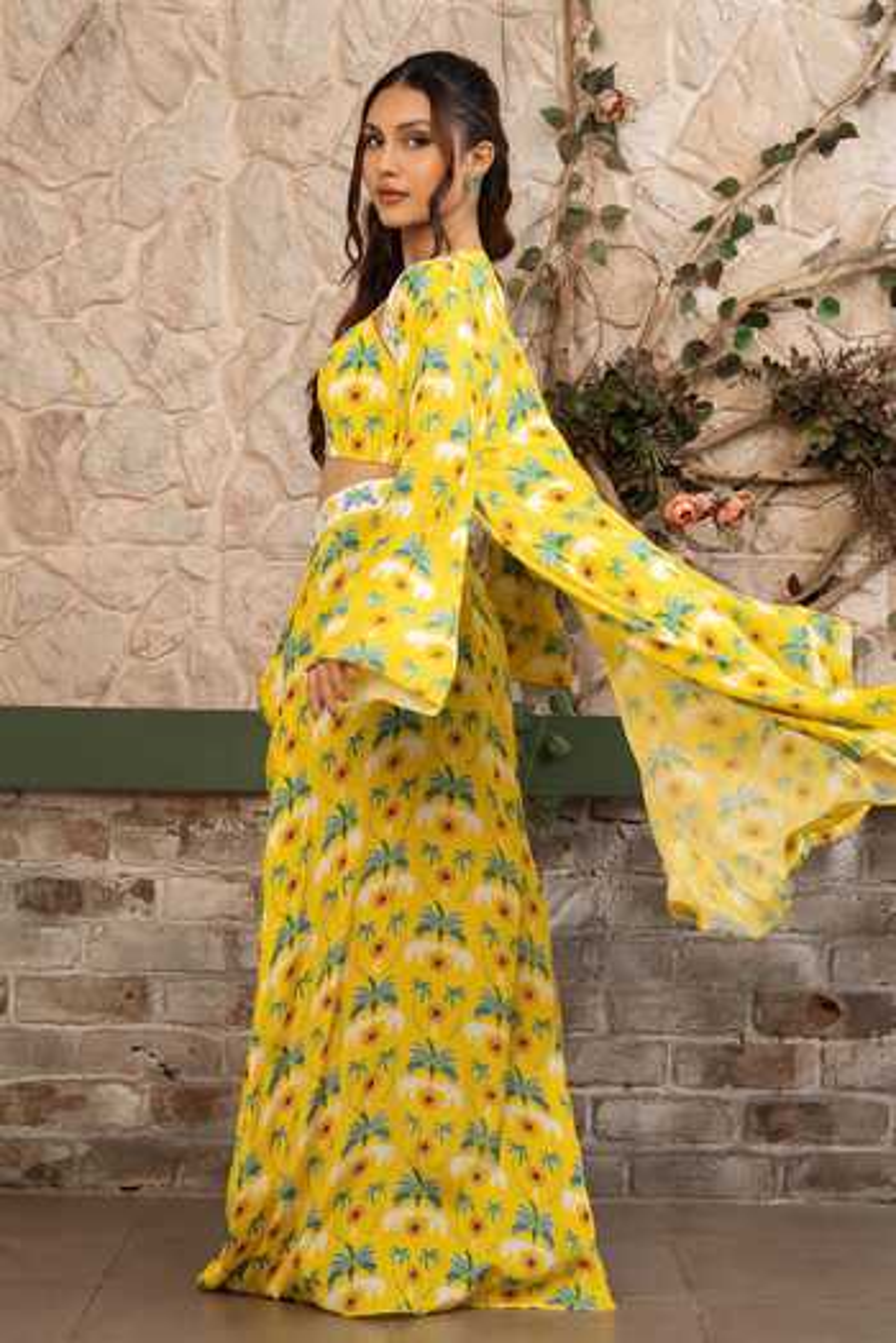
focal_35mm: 85
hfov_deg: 16.1
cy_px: 672
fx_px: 3173
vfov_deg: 23.9
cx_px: 448
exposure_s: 1/125
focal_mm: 85
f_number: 8
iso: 250
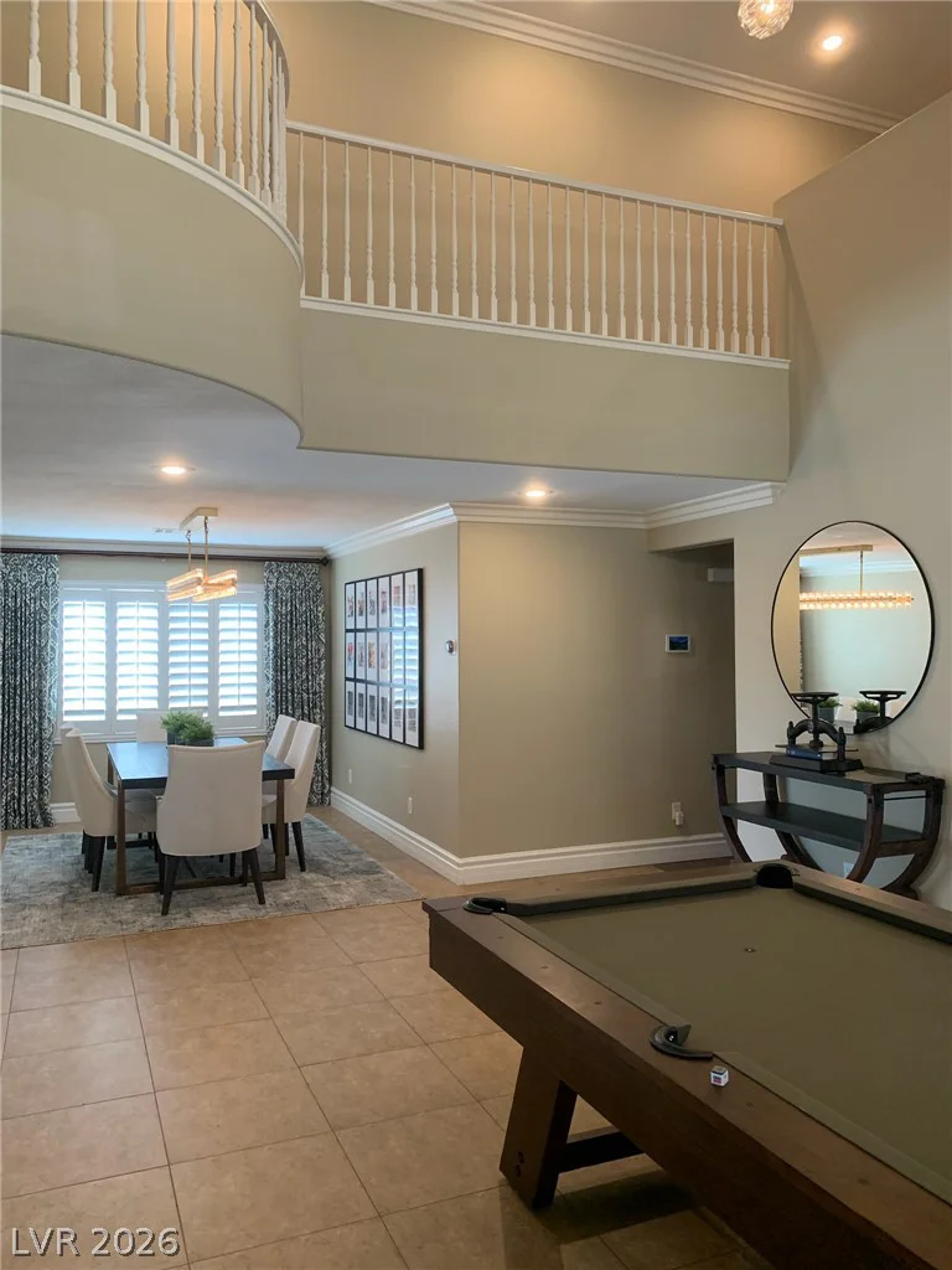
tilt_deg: +1.5
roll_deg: +0.1
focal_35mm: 26
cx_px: 476
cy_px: 635
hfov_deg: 53.1
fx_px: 953
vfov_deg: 67.3
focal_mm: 4.25
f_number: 1.8
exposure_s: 1/60
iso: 100
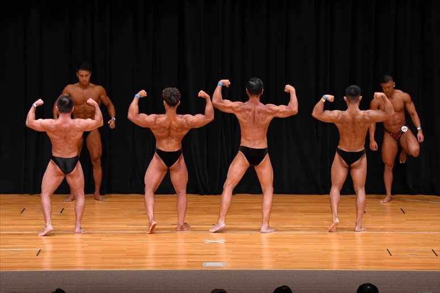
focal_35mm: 157
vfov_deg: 8.7
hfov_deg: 13.1
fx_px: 1918
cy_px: 146
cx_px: 220
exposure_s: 1/400
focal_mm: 105
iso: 3200
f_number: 5.6
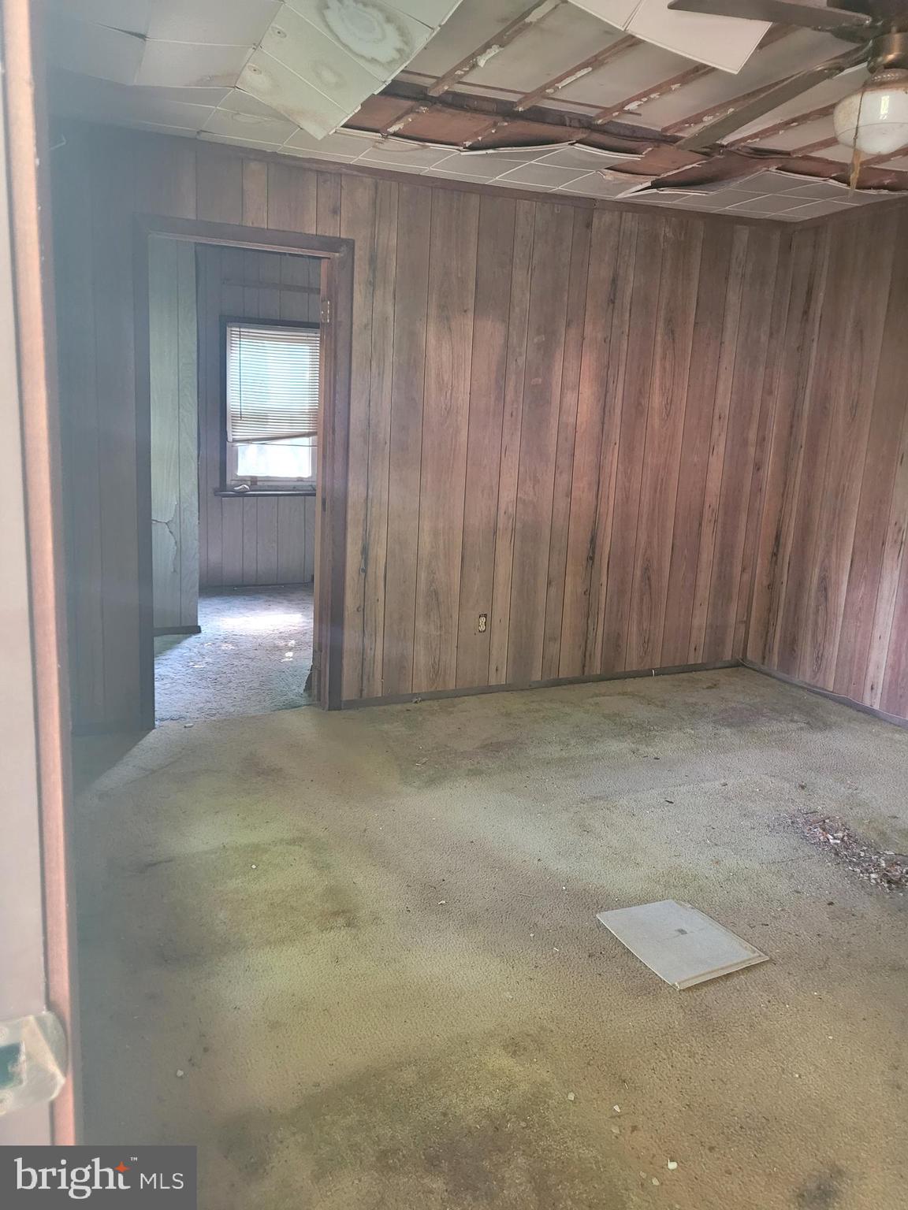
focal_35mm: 26
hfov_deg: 53.1
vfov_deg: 67.3
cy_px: 605
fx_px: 909
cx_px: 454
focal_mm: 5.4
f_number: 1.8
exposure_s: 1/50
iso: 800
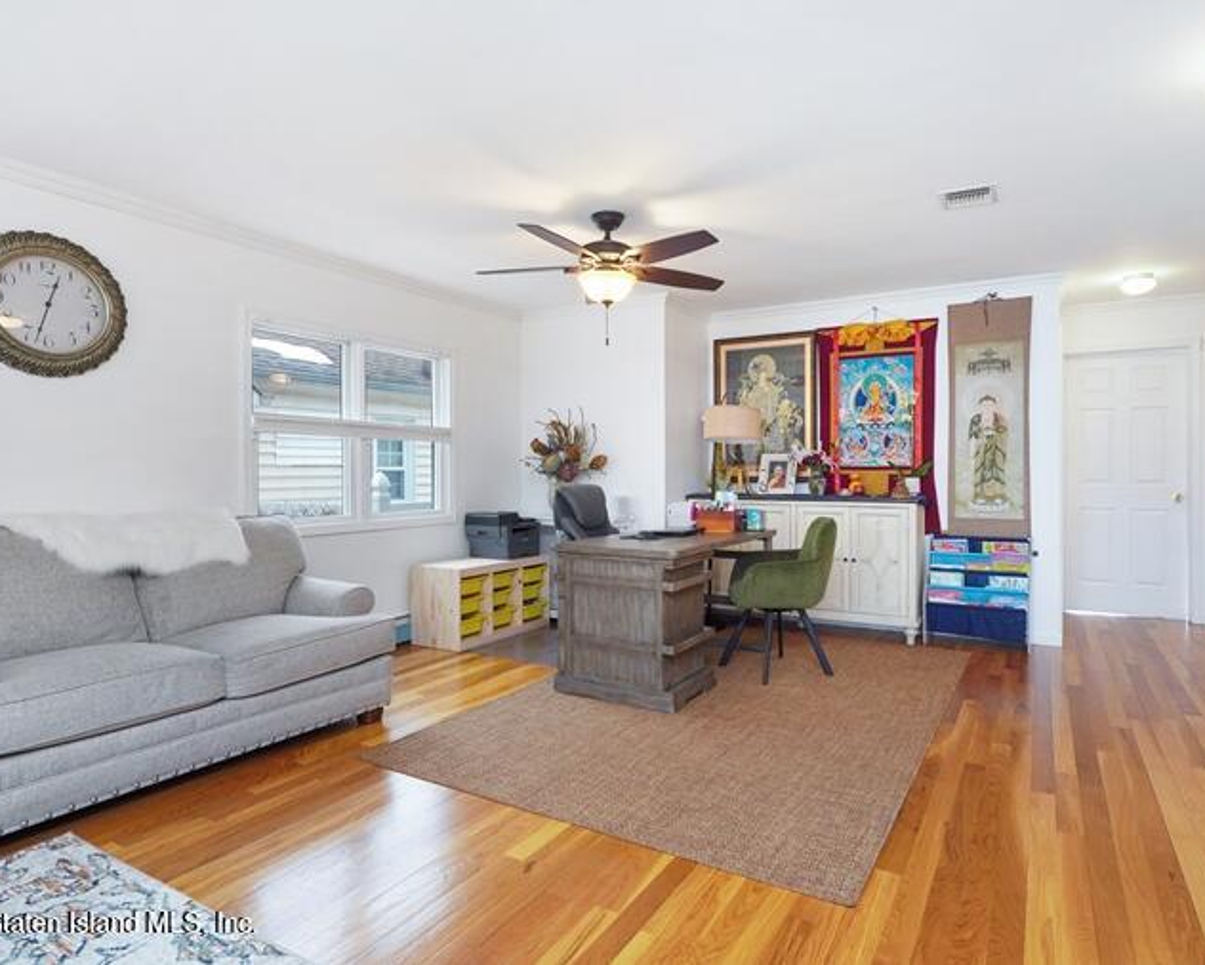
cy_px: 459
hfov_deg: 81.4
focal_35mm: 20
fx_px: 699
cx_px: 650
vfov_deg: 69.2
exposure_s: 1/60
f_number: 4
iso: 100
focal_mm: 11
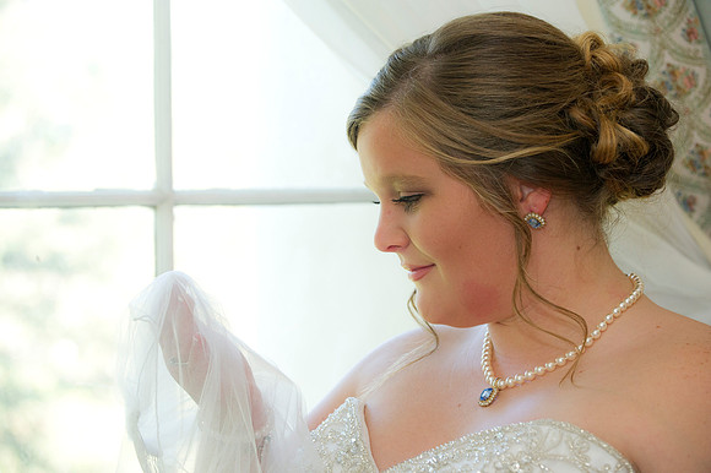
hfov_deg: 19.5
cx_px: 356
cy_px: 236
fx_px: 2072
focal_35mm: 105
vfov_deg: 13.0
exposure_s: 1/250
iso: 1600
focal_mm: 105
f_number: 4.5
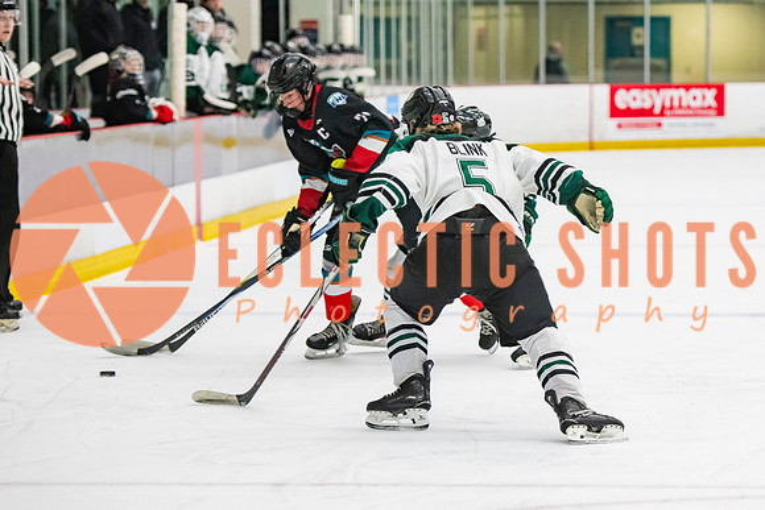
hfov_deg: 11.2
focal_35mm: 183
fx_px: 3892
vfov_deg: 7.5
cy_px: 232
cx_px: 558
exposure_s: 1/640
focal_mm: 110
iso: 2000
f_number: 3.2
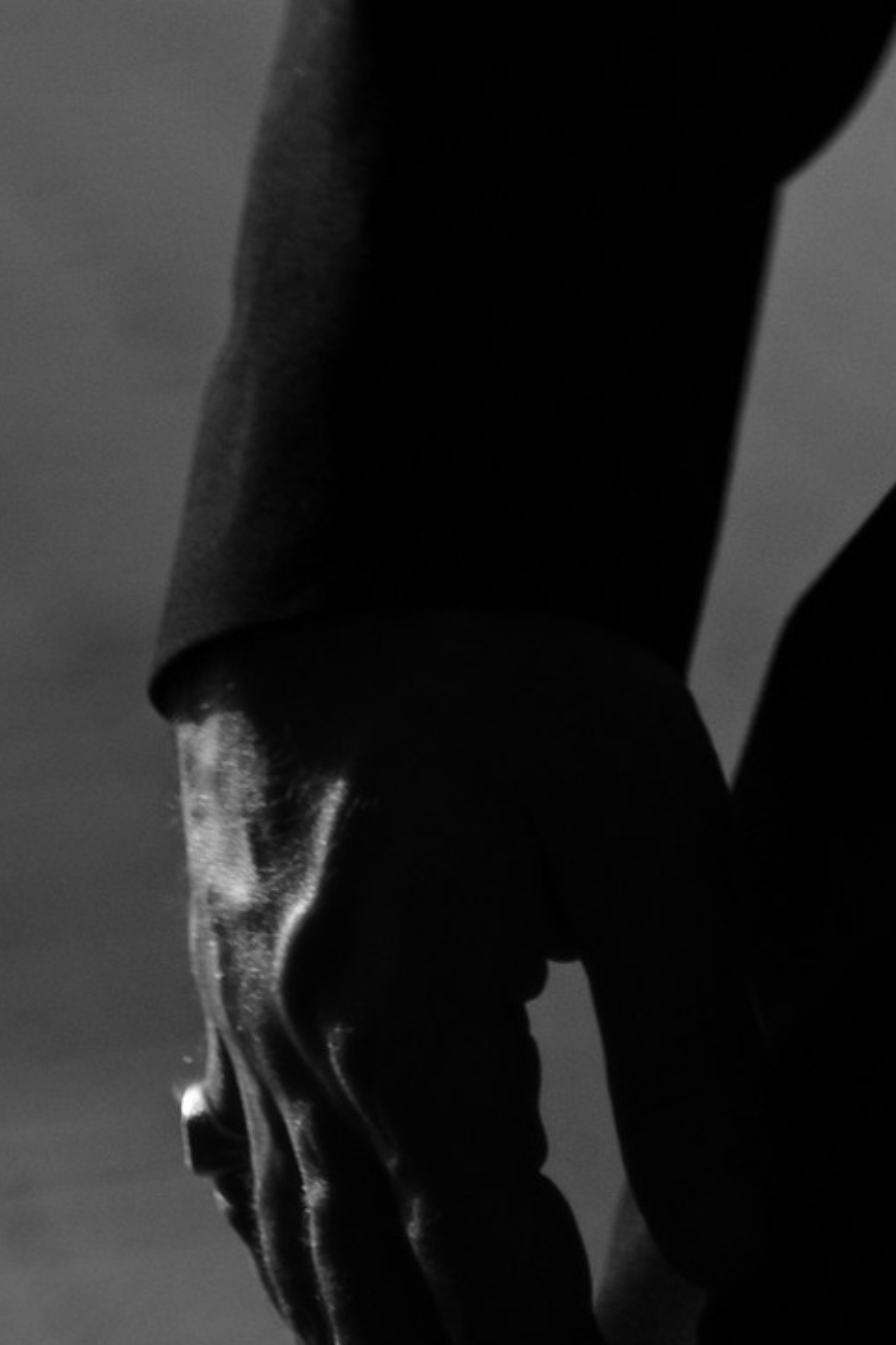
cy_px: -1506
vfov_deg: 10.0
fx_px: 6984
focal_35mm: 187
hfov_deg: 7.1
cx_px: 1667
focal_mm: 35
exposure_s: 1/6400
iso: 200
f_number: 1.4
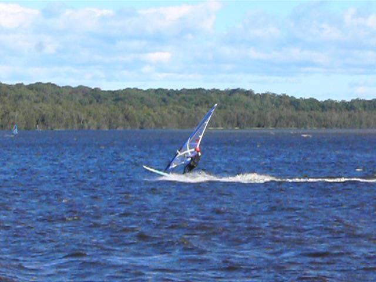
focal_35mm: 159
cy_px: 141
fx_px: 1727
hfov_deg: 12.4
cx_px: 188
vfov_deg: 9.3
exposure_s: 1/50
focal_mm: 33.7
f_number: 11
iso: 80
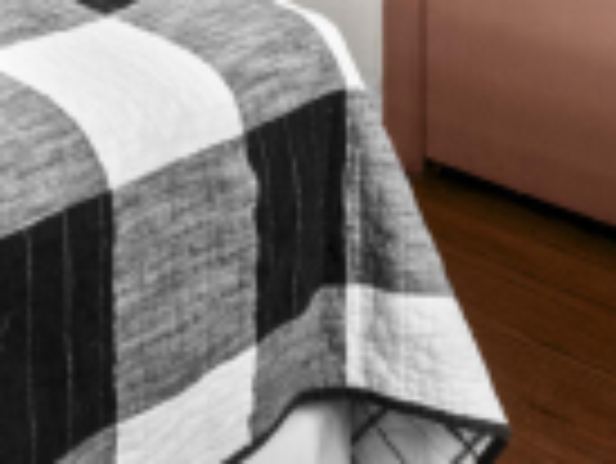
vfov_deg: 15.2
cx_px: -4
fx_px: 1407
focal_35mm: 79
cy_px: -459
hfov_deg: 23.6
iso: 400
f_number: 11
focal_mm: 10
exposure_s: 1/1.25
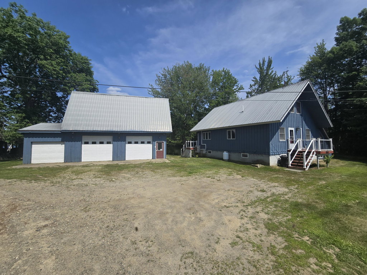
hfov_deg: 106.2
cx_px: 184
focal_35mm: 13
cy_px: 138
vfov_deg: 89.9
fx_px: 138
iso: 50
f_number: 2.2
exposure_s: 1/3059
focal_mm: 2.2
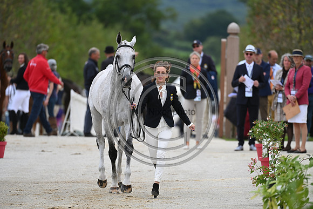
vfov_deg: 3.4
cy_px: 104
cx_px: 156
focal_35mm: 400
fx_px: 3478
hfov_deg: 5.2
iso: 500
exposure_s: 1/1600
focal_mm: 400
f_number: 5.6
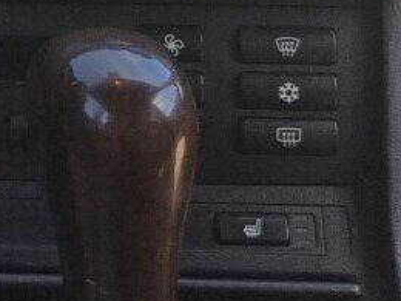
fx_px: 2259
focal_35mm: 195
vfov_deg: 7.3
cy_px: -302
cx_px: -463
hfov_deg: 9.3
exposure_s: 1/438
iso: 50
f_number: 1.8
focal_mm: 5.4
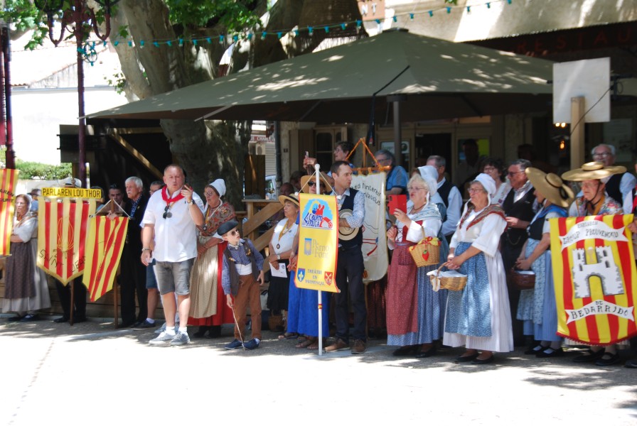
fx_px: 1382
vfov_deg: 17.5
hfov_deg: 26.0
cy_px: 213
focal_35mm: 78
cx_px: 318
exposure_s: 1/125
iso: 110
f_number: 5.6
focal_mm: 52
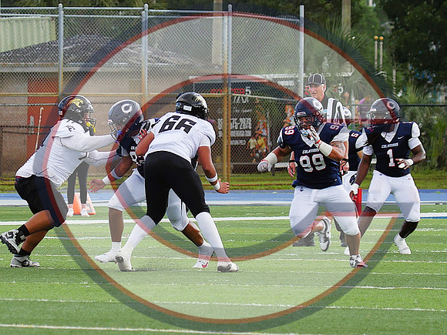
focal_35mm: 236
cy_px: 168
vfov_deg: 6.3
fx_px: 3047
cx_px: 224
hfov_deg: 8.4
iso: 200
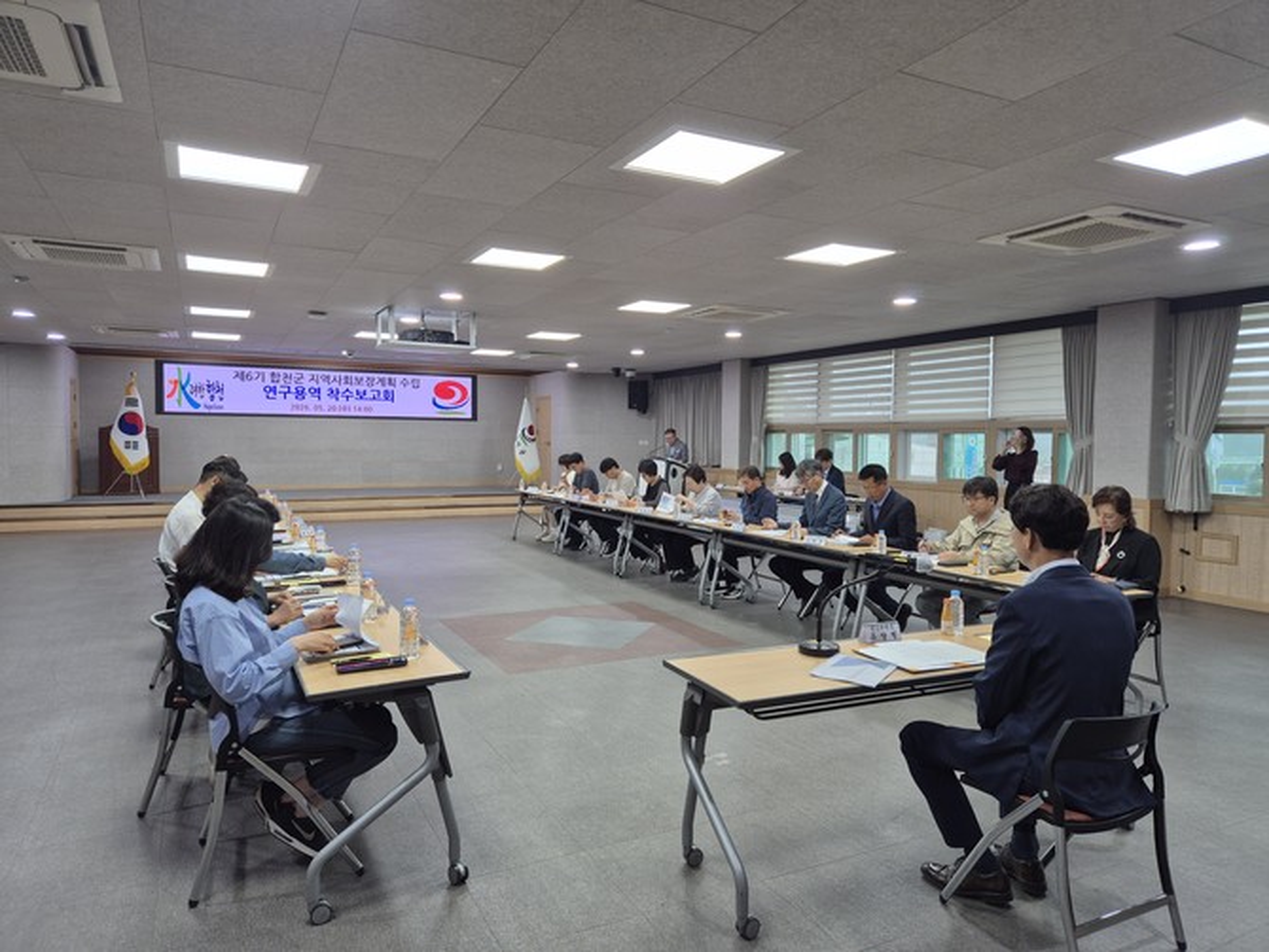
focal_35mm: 23
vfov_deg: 58.9
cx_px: 634
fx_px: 843
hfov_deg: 73.9
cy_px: 476
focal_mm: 5.4
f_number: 1.8
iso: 40
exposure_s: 1/53
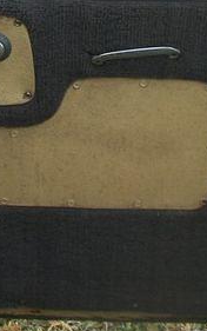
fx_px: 892
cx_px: 27
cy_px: -21
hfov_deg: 13.1
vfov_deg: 20.2
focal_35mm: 99
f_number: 3.5
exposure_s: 1/250
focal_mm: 6.5
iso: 100
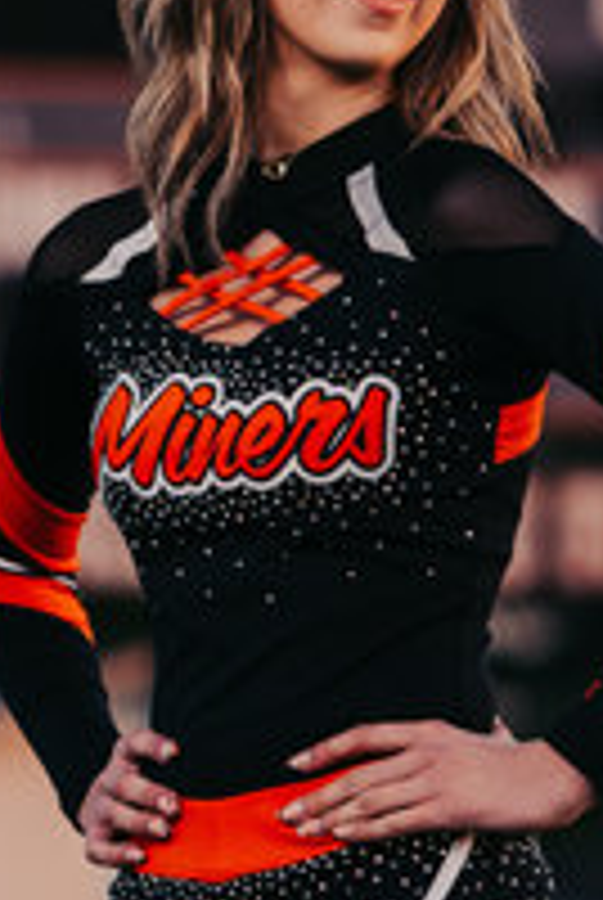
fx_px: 9188
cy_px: 767
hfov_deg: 3.8
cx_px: 227
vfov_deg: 5.6
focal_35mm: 367
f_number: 2
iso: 125
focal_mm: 85
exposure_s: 1/500
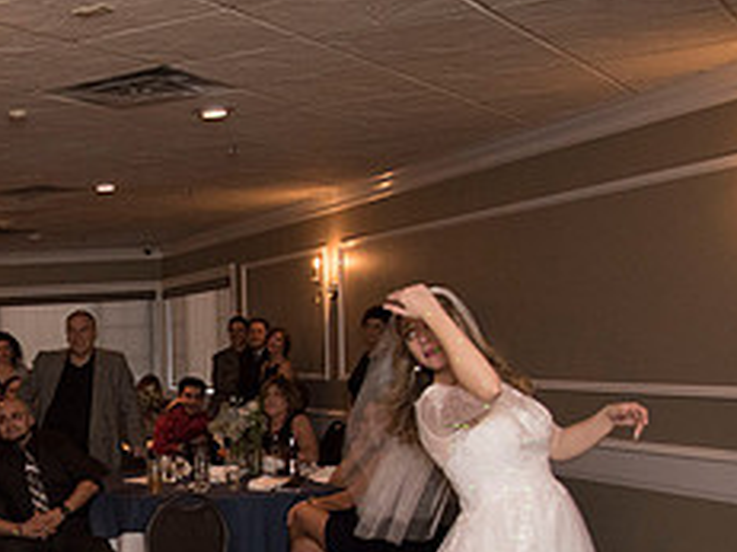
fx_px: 1234
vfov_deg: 24.2
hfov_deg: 30.7
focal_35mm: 58
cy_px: 541
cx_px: -10
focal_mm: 24
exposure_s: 1/200
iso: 2000
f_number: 4
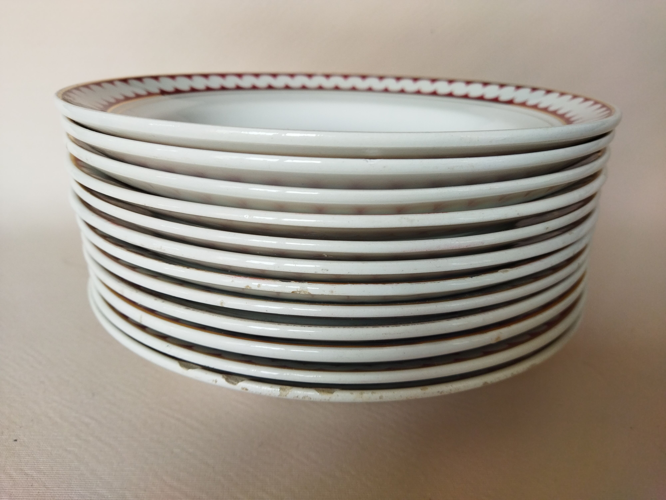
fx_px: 519
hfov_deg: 65.3
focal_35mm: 27
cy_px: 250
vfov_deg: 51.4
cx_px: 333
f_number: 1.79
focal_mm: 4.71
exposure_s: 1/165
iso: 100
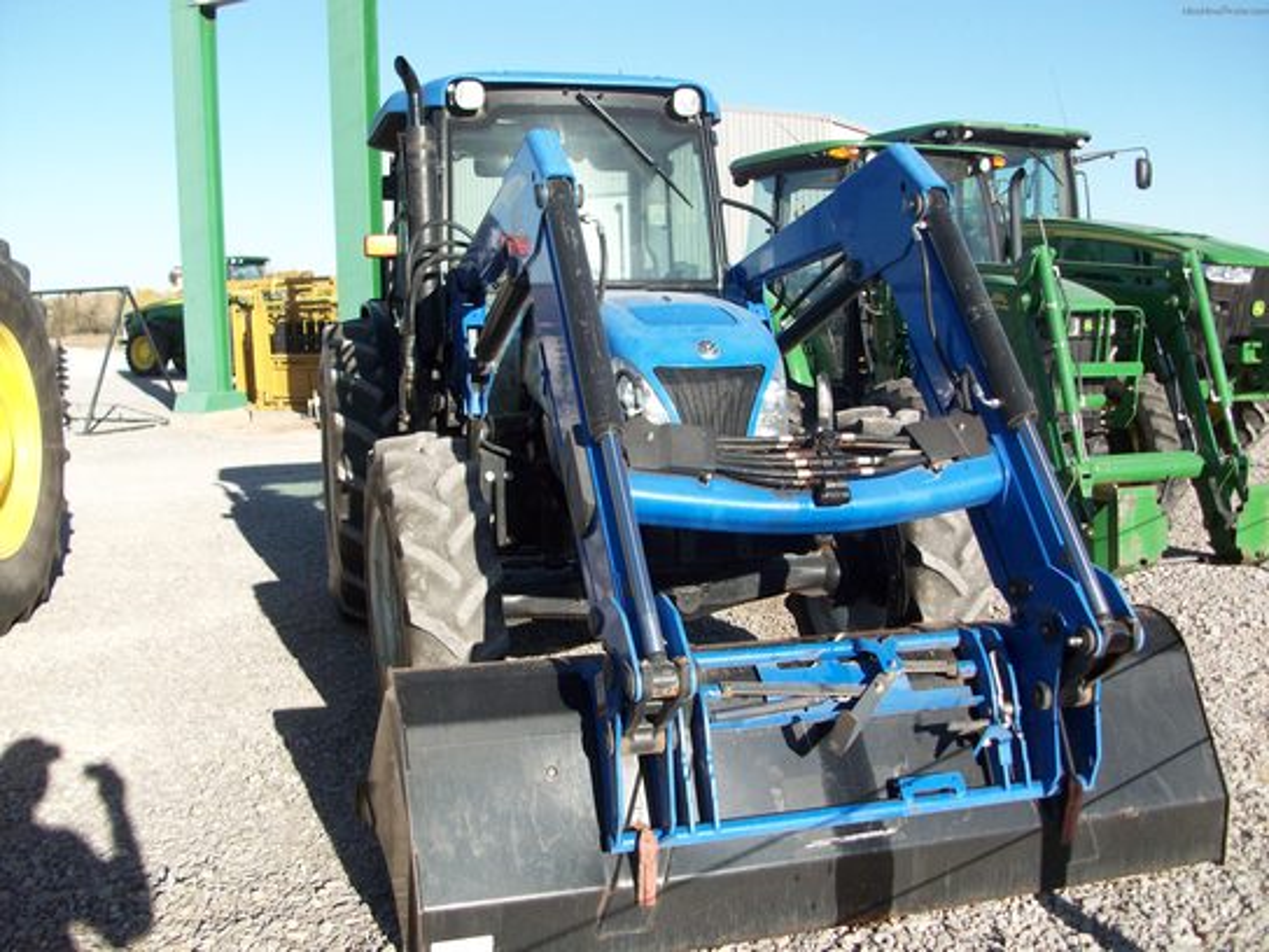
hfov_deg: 54.0
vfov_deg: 41.8
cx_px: 634
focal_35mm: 34
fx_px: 1246
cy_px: 476
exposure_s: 1/658
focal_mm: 5.7
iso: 64
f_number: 2.8
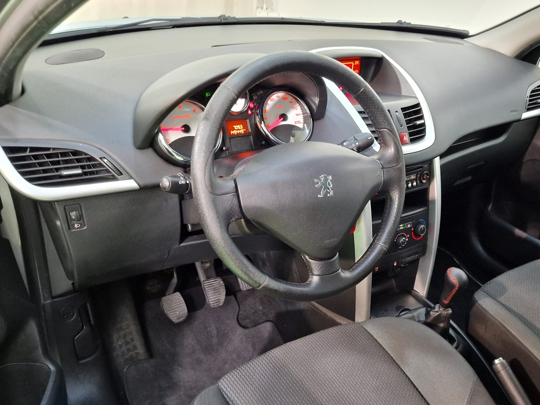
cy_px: 268
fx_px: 515
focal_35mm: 33
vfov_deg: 42.4
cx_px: 342
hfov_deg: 54.6
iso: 500
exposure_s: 1/33
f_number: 1.8
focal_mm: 6.4
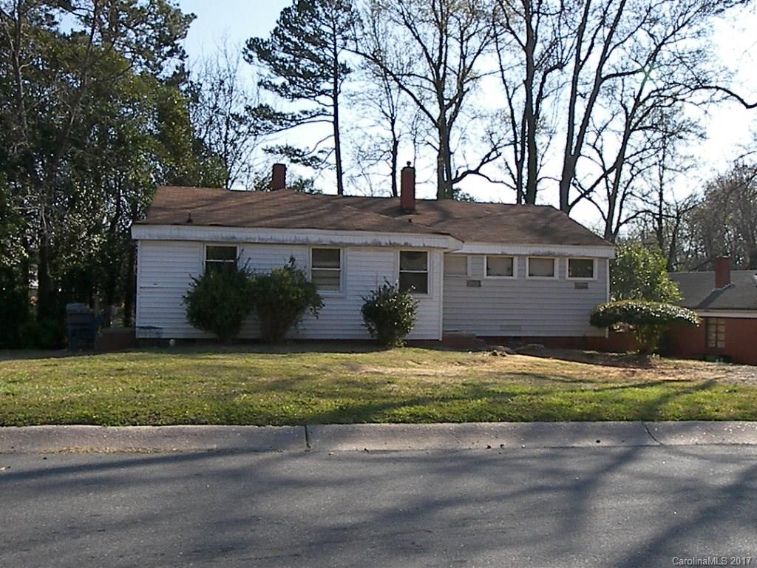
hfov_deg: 54.0
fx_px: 744
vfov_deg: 41.8
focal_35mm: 34
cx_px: 378
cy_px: 284
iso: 400
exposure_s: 1/3200
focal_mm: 7.1
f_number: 4.5
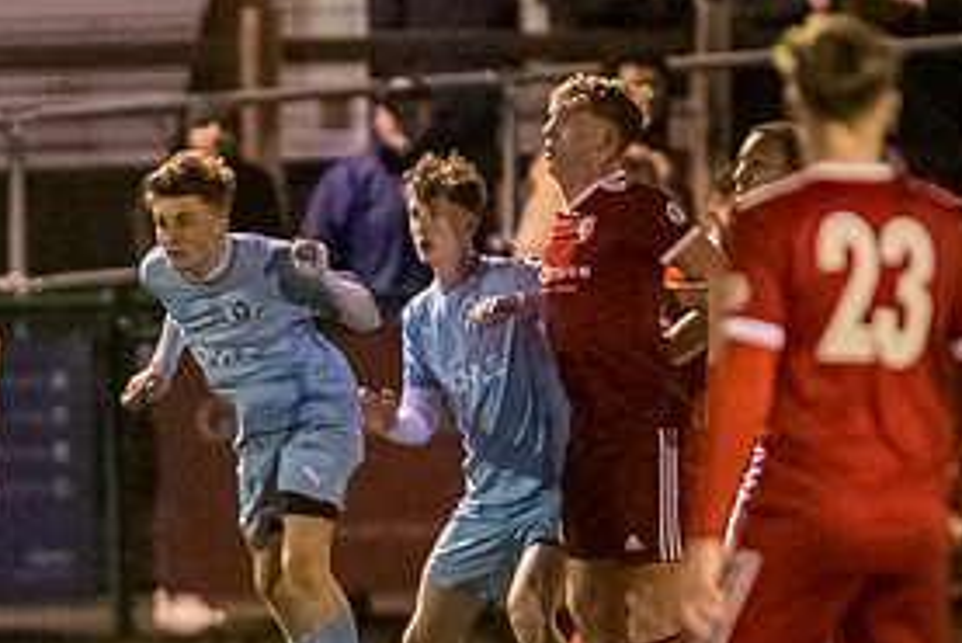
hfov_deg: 2.2
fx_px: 25158
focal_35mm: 941
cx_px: 215
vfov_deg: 1.5
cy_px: 495
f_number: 2.8
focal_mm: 300
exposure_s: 1/1000
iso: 8000
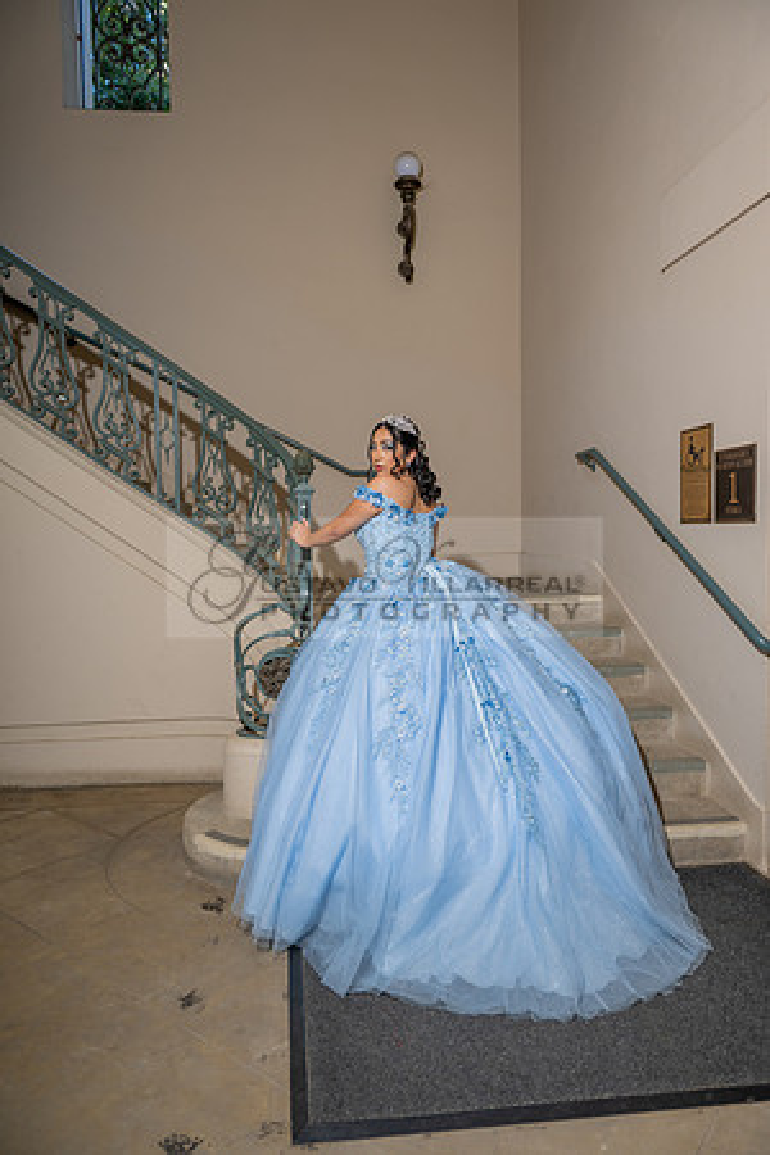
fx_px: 770
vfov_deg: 73.7
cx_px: 385
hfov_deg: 53.1
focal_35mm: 24
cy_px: 578
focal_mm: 24
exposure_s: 1/200
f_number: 2.8
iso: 200
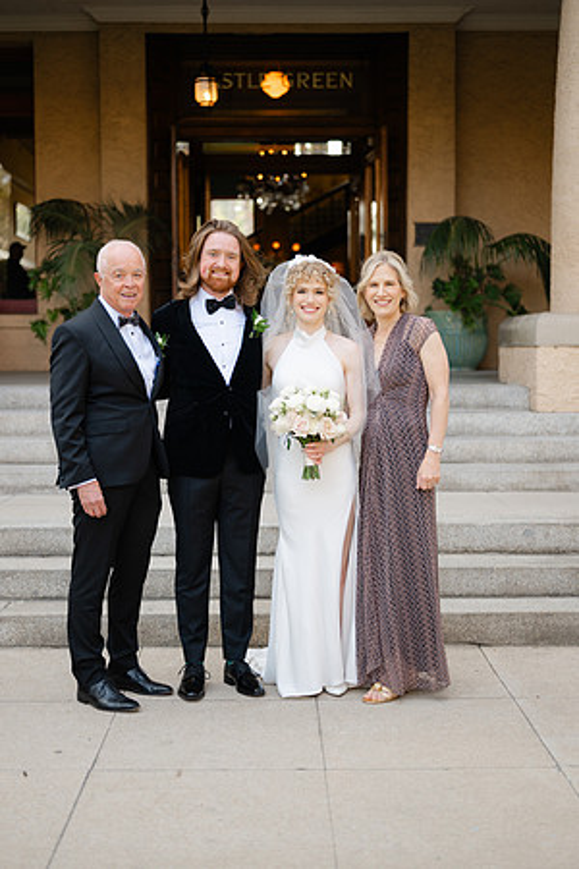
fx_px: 1206
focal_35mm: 50
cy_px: 434
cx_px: 290
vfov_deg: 39.6
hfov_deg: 27.0
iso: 64
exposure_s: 1/320
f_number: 2
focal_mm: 50
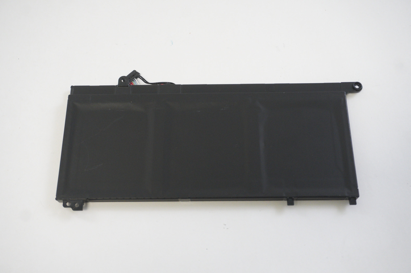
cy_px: 136
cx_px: 206
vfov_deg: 33.0
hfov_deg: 48.0
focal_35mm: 40
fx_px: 462
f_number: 5.6
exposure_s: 1/100
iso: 2000
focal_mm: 27
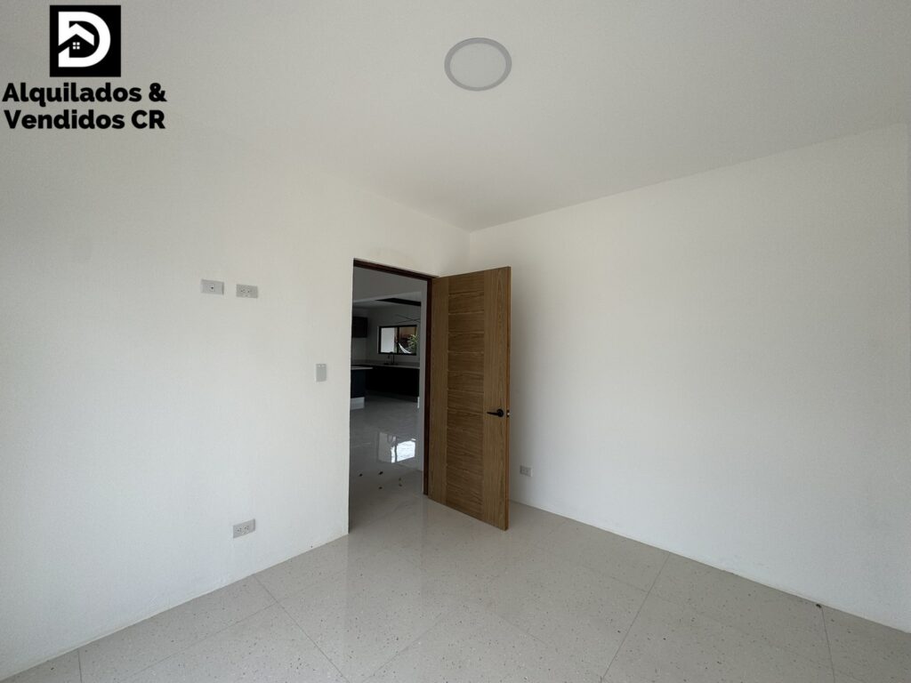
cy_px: 342
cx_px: 456
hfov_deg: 102.1
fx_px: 368
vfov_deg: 85.7
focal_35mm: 14
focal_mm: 2.22
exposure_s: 1/245
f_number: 2.2
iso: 40
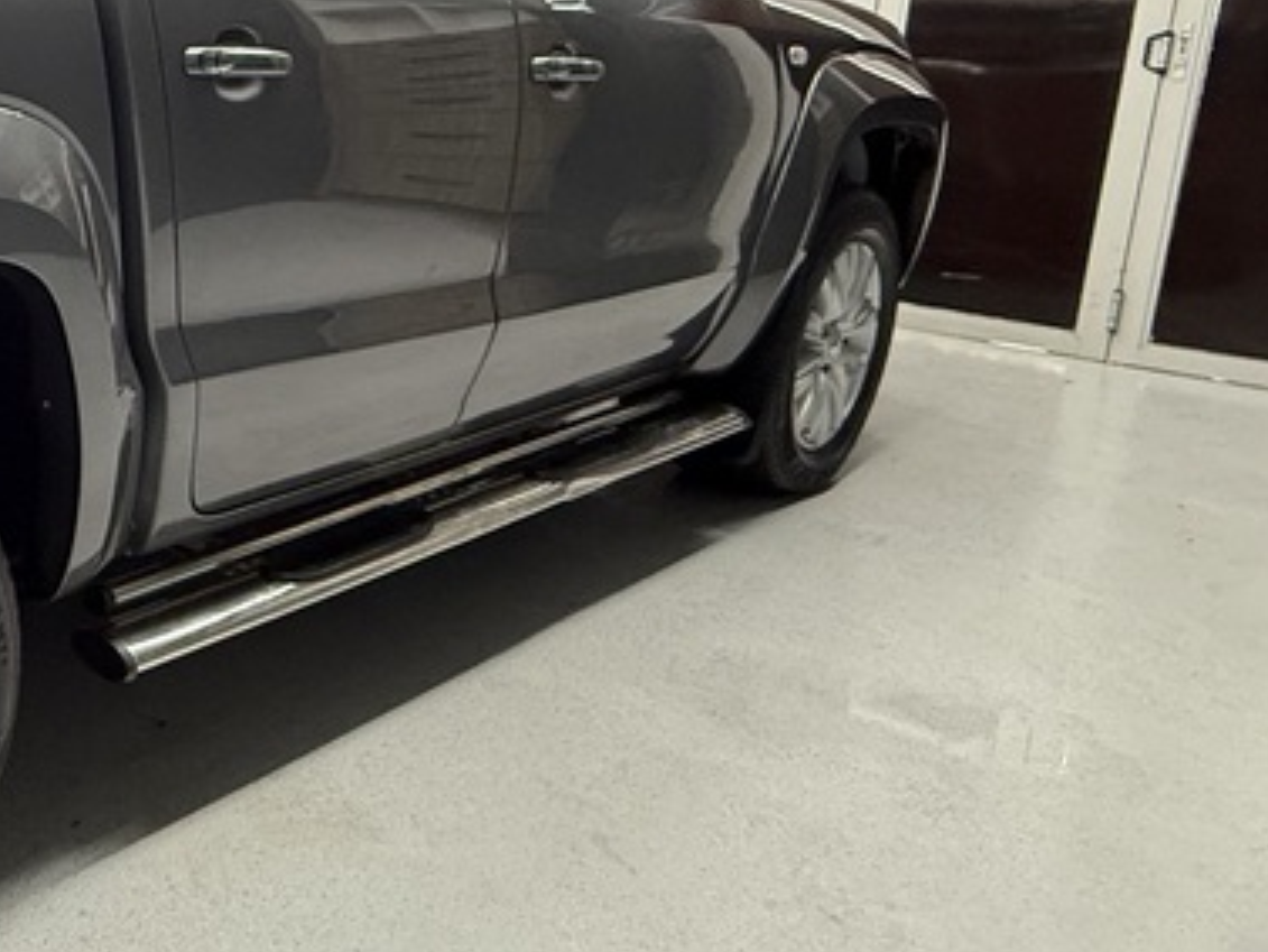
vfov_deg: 36.6
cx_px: -360
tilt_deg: -9.4
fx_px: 1392
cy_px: 202
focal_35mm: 38
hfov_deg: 35.0
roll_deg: +0.2
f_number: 2.2
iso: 400
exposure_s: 1/50
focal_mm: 2.22
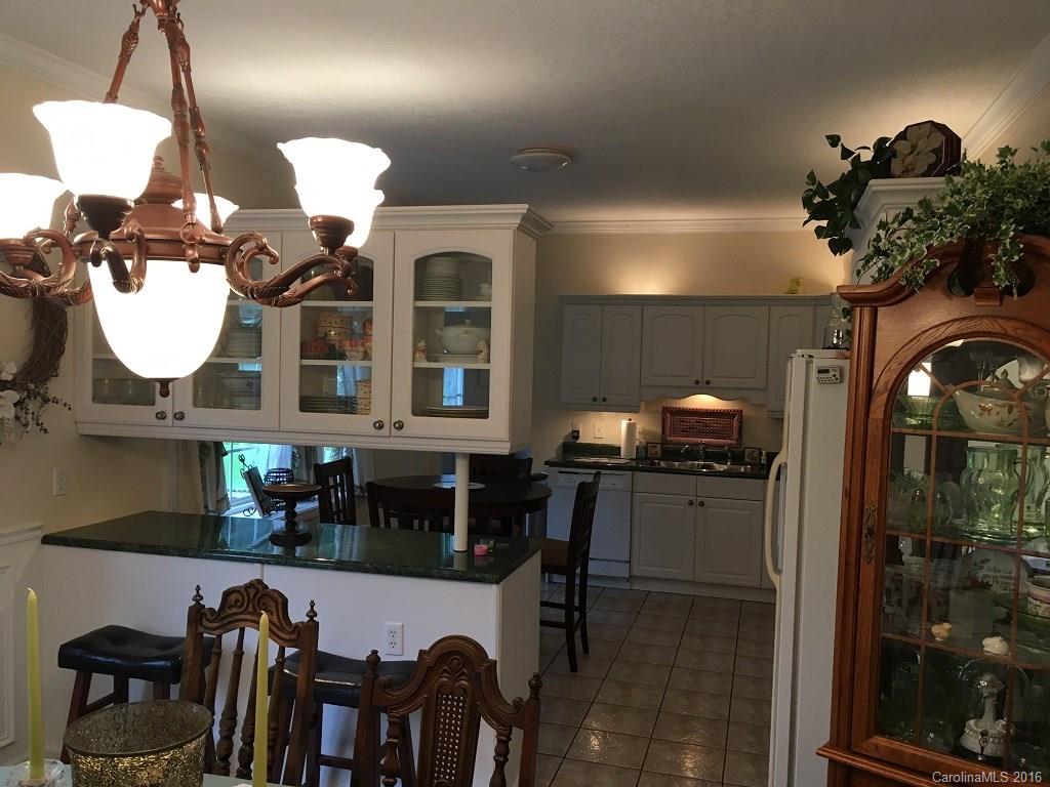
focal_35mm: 29
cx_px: 525
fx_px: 880
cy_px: 394
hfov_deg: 61.7
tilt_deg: -3.5
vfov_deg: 48.2
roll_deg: -2.7
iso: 40
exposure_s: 1/30
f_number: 2.2
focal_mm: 4.15
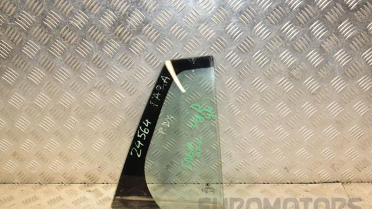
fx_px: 390
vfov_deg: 30.0
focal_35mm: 40
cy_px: 124
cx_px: 187
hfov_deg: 51.0
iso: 800
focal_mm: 25
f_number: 7.1
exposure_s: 1/200
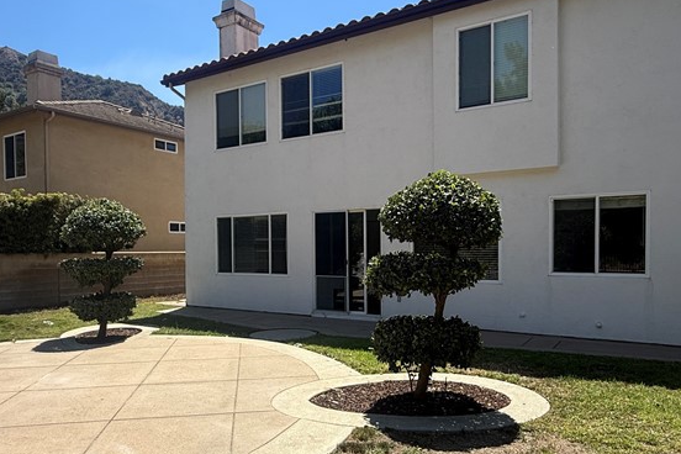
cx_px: 366
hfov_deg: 67.3
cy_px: 264
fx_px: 511
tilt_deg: -1.8
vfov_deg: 47.7
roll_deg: -0.2
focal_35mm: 27
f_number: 2.2
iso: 50
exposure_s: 1/1656
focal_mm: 2.22
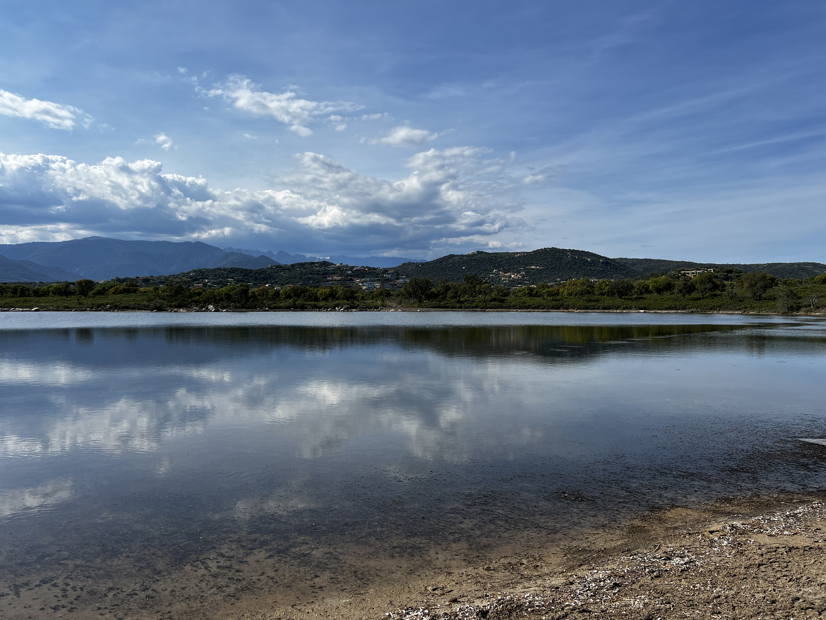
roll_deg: -0.1
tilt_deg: -0.1
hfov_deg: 67.3
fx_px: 620
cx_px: 413
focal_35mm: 26
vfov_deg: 53.1
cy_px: 310
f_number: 1.5
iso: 50
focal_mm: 5.7
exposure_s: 1/6579
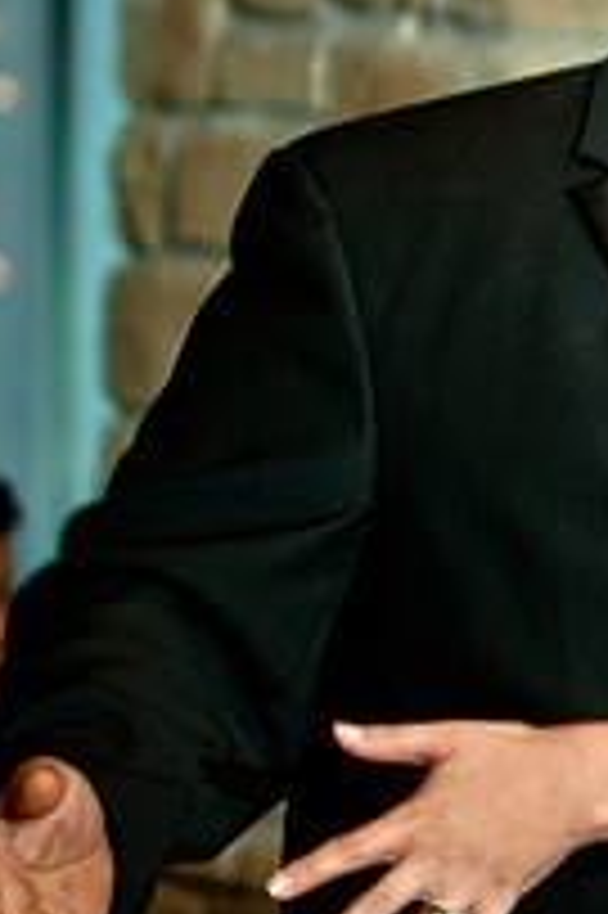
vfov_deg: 6.0
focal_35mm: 342
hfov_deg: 4.0
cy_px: 462
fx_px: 8678
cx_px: 1144
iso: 400
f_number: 2.8
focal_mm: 80
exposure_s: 1/125
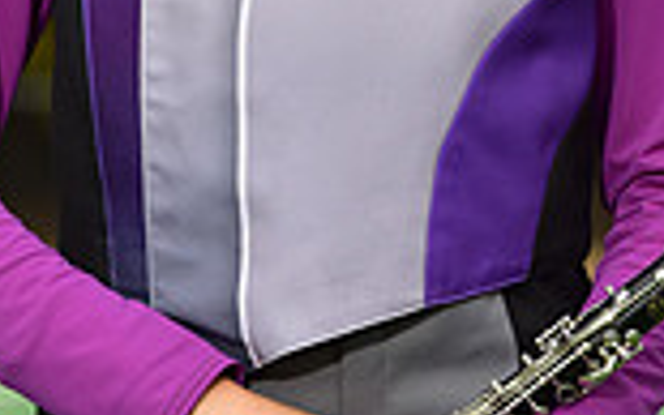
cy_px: -222
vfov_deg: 2.1
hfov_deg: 3.4
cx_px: 336
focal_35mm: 612
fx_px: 11079
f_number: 5.6
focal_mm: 160
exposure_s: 1/250
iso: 500
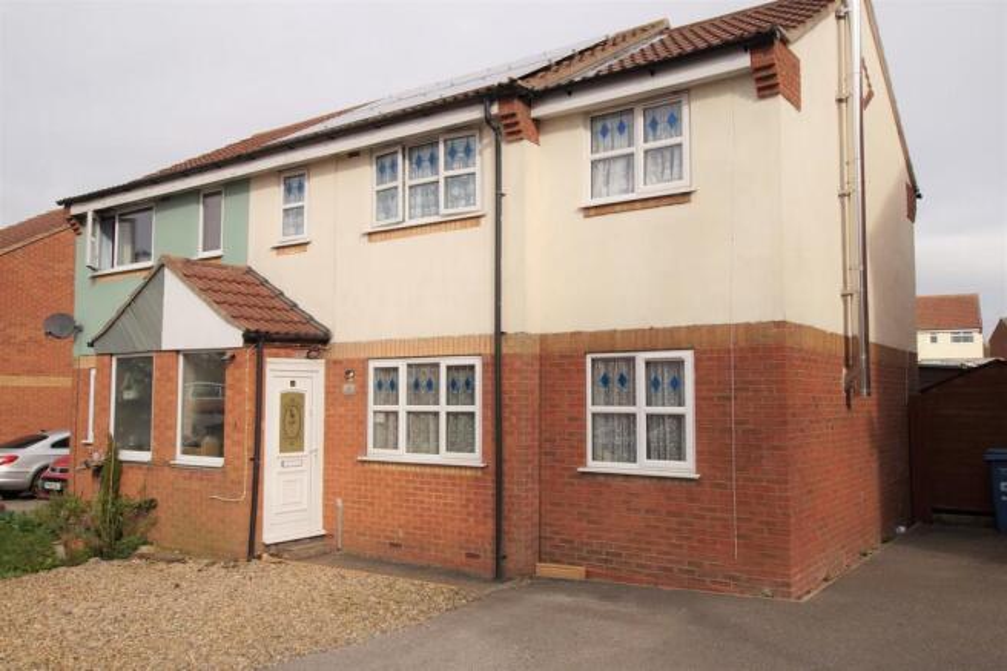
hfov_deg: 61.9
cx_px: 504
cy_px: 336
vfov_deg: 43.6
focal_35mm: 30
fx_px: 839
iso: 100
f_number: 9
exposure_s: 1/100
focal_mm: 20
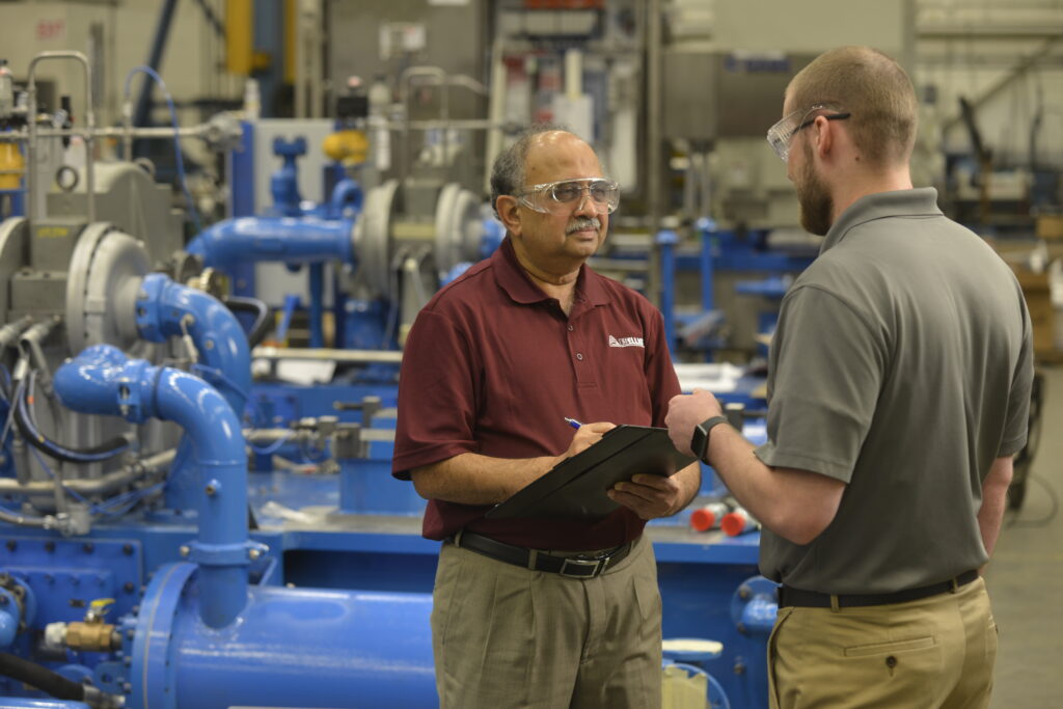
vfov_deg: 16.1
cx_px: 532
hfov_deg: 23.9
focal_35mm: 85
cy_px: 354
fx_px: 2510
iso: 320
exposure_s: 1/30
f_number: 4
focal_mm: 85
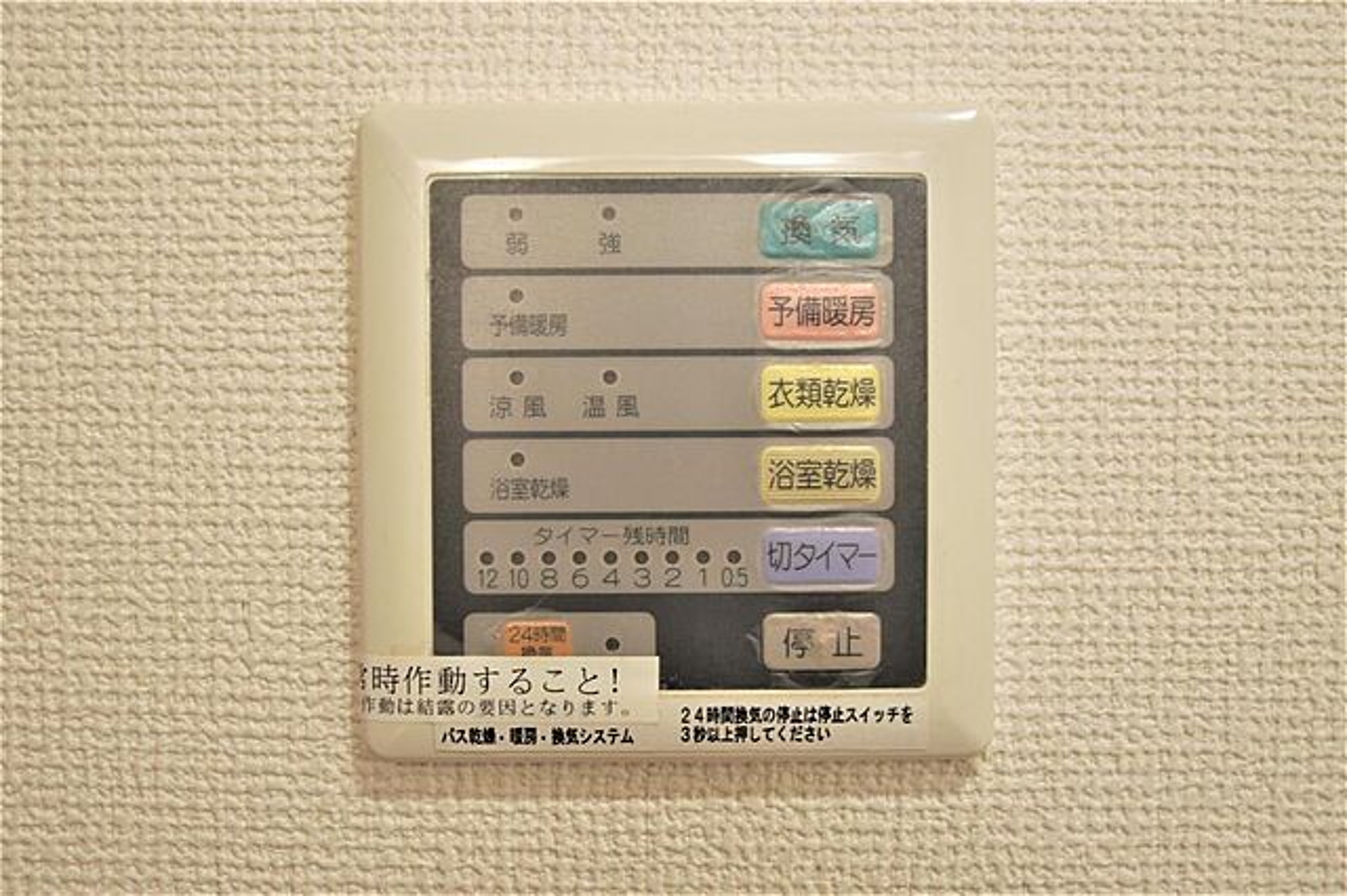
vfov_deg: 36.8
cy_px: 448
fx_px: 1346
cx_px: 674
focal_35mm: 36
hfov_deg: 53.2
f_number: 4.5
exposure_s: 1/40
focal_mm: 24
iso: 250
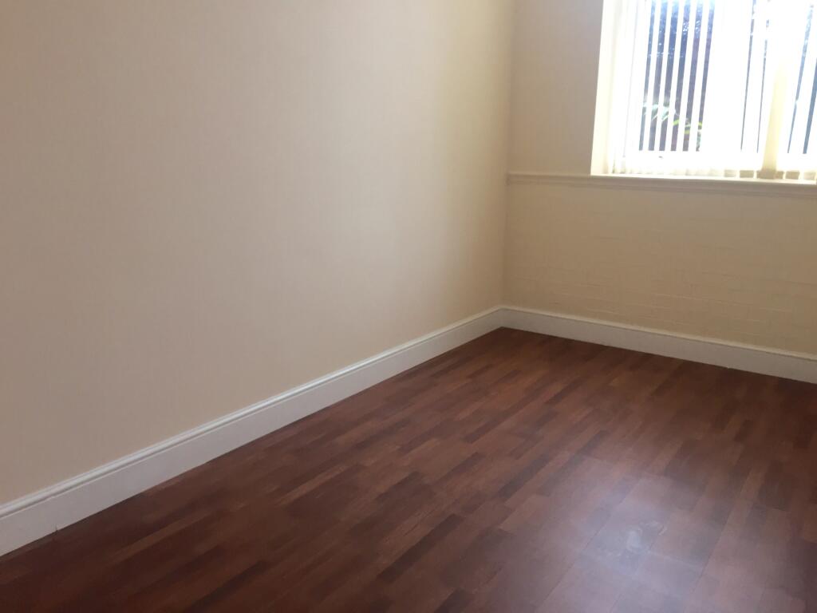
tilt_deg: -14.4
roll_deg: -1.9
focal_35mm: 29
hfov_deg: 61.7
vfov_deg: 48.2
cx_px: 408
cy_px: 306
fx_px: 684
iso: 50
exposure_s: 1/33
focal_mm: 4.15
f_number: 2.2
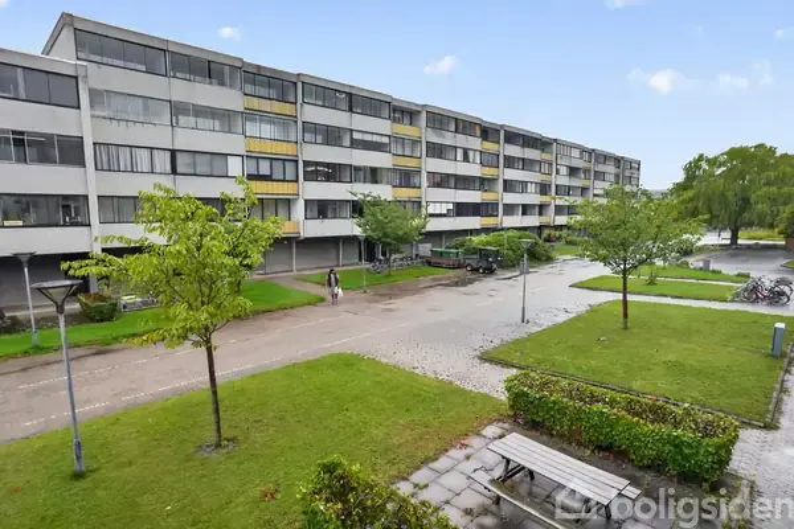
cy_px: 264
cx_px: 397
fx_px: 441
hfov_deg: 84.0
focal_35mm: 20
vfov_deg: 61.9
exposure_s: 1/320
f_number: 8
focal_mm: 20
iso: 1250
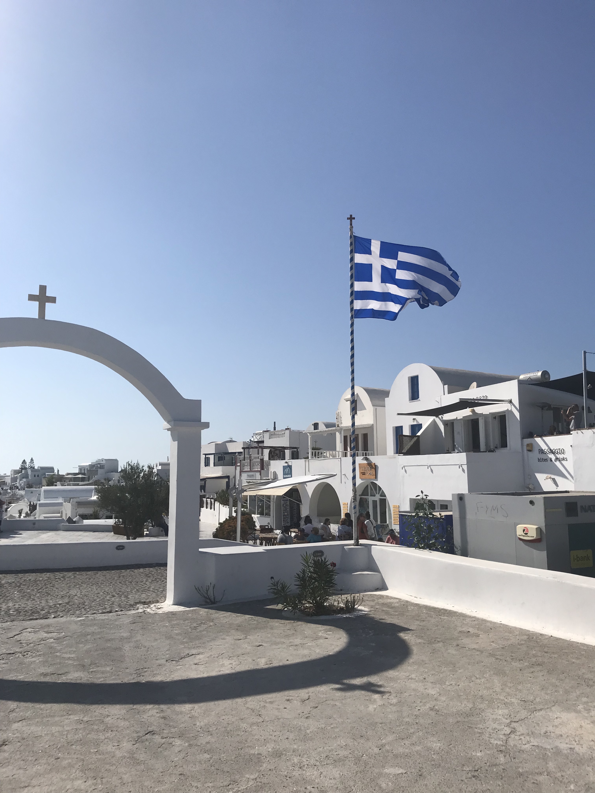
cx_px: 298
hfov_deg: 49.7
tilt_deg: +9.8
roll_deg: +0.3
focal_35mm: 28
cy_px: 396
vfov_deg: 63.4
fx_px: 642
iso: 25
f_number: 1.8
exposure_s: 1/7407
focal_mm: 3.99
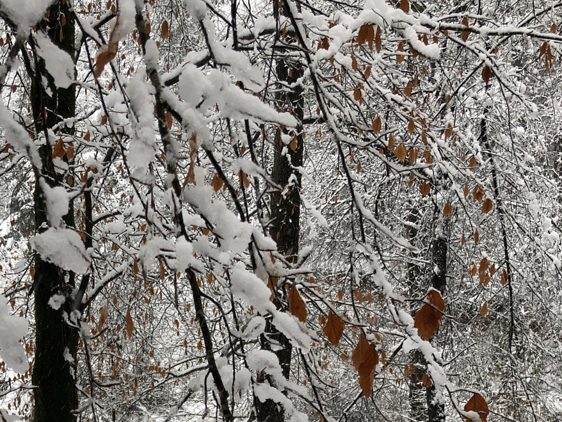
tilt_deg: -2.5
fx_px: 828
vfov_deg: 26.7
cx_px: 211
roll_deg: -2.3
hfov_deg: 37.3
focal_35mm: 51
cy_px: 442
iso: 25
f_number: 1.8
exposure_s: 1/100
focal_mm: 3.99
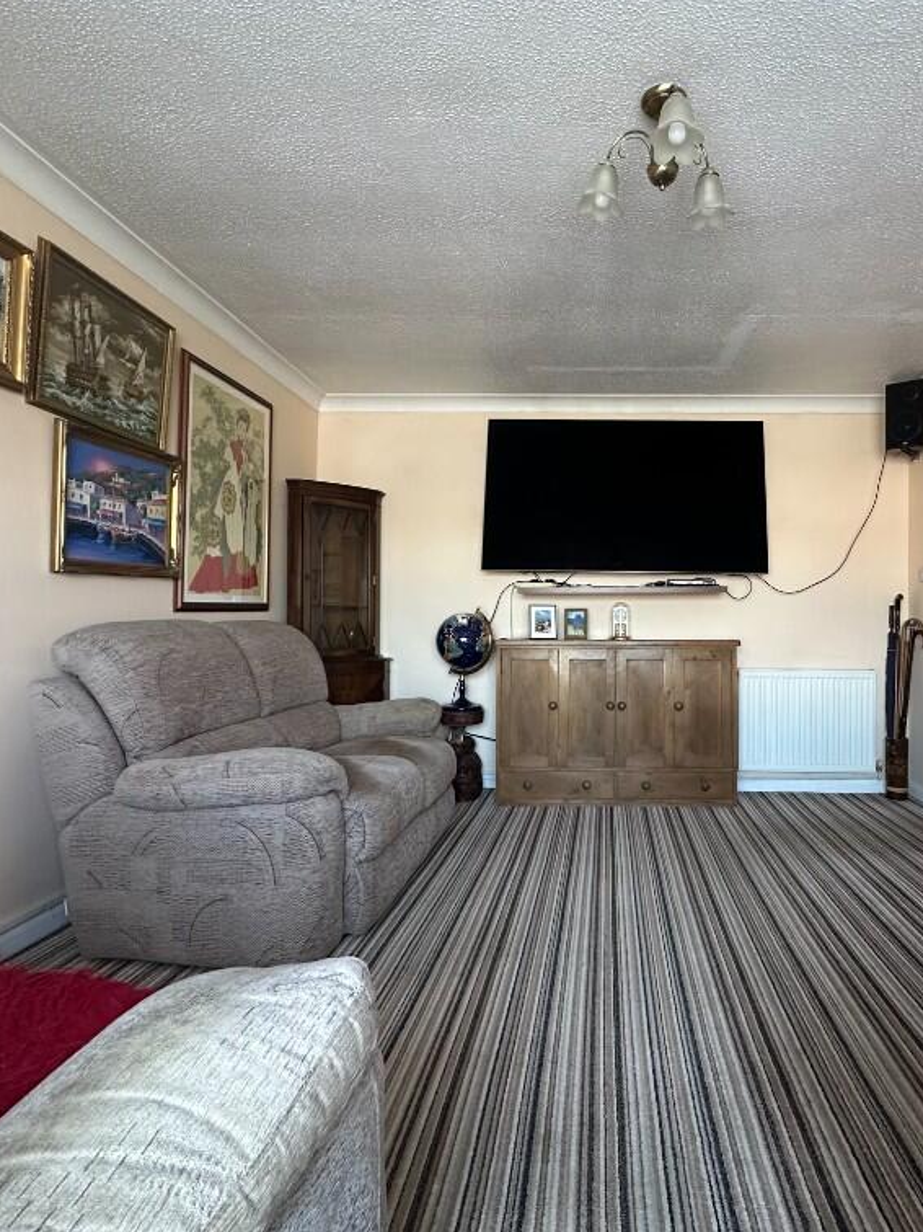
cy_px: 609
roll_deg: +0.0
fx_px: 676
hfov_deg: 67.4
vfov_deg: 84.7
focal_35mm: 19
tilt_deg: +1.1
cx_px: 587
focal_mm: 2.22
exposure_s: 1/63
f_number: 2.2
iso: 320
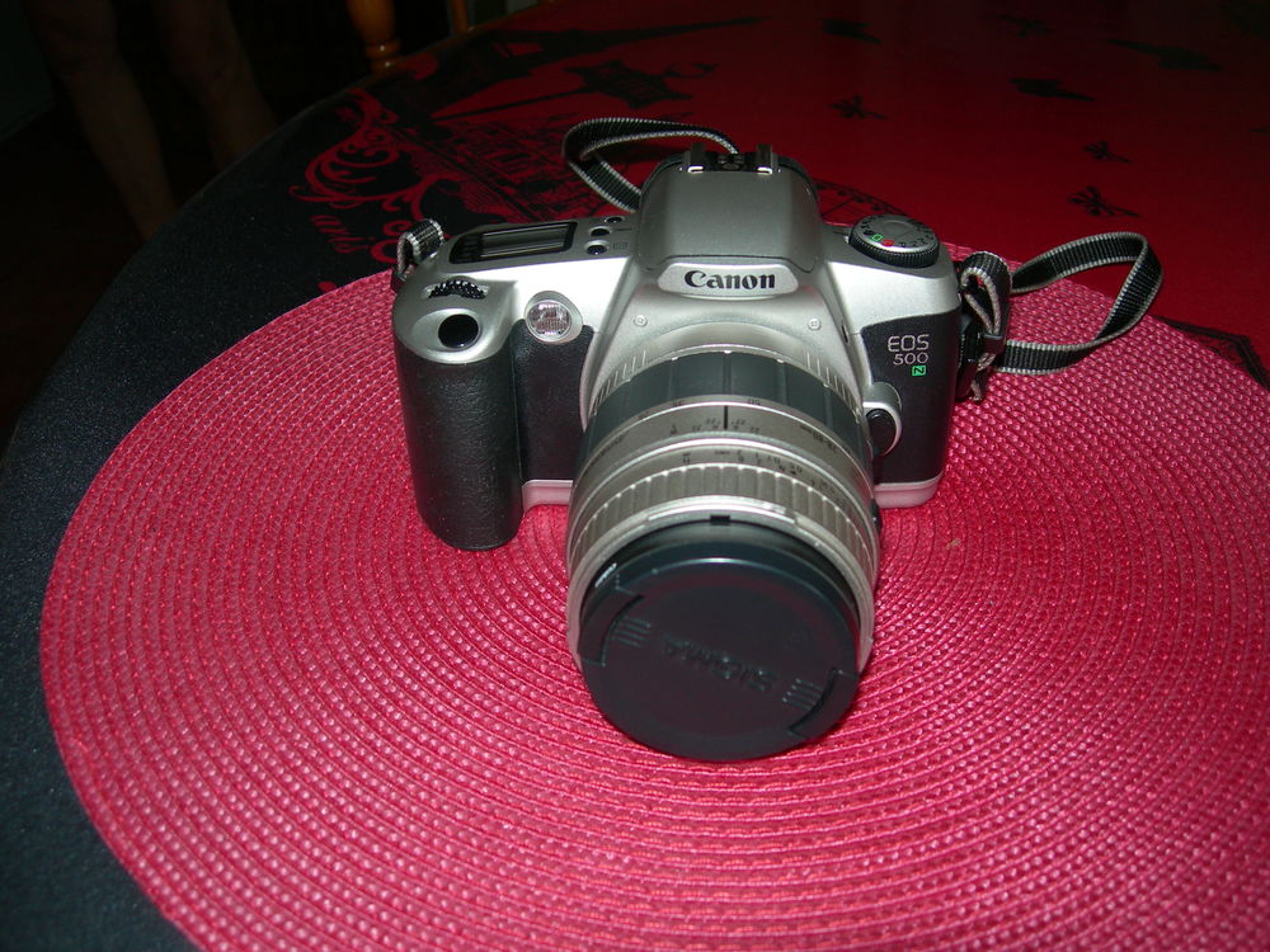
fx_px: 1394
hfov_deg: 49.0
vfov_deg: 37.7
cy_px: 476
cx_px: 635
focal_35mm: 38
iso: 50
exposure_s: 1/60.1
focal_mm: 7.8
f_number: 2.8
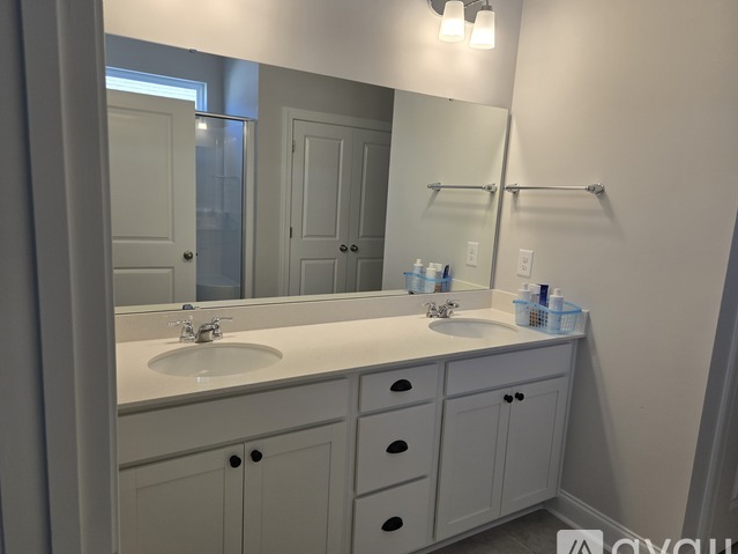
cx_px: 359
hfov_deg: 71.6
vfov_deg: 56.8
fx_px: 512
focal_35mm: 24
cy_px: 287
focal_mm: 5.4
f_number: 1.8
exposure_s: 1/120
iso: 40
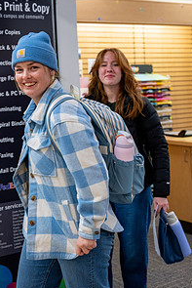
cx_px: 132
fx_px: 511
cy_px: 99
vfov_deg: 31.2
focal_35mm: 64
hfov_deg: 21.2
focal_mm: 42
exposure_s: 1/250
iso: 640
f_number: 3.2
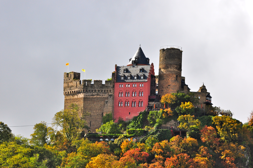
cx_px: 126
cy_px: 84
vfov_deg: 4.6
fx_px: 2106
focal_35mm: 300
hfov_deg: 6.9
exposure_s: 1/1250
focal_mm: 200
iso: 400
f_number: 7.1
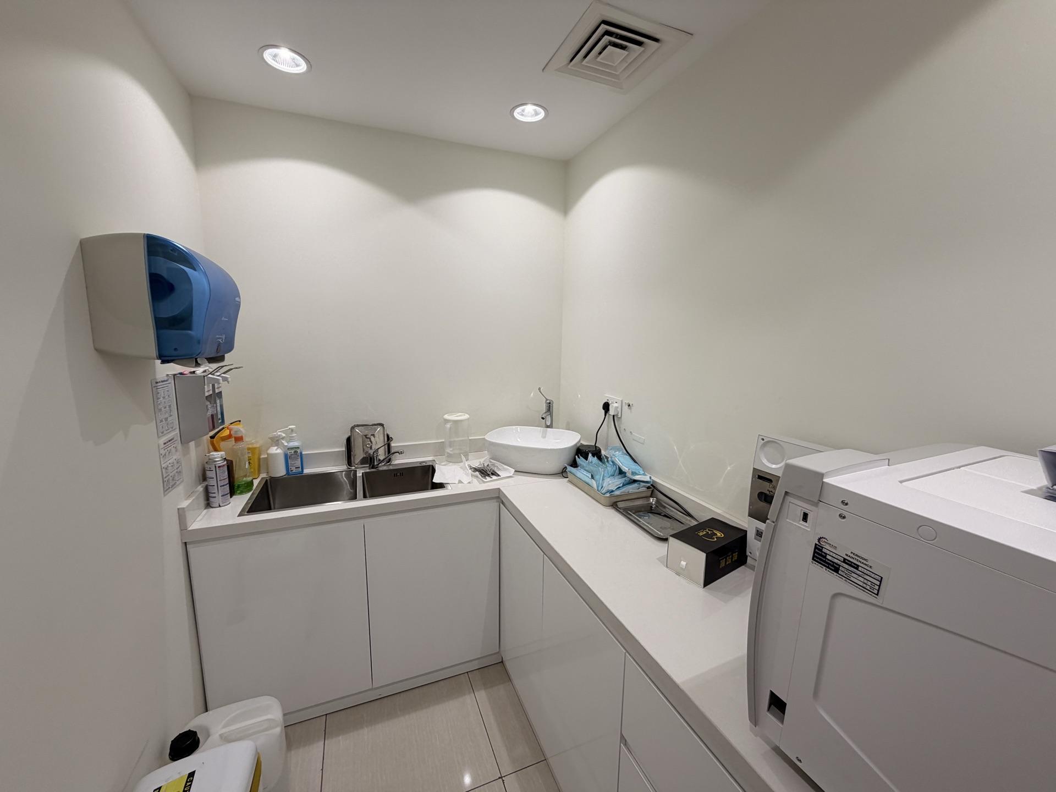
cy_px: 396
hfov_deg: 102.1
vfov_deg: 85.7
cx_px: 528
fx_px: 427
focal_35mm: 14
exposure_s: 1/126
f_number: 2.2
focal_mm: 2.22
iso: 40
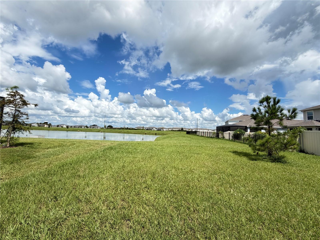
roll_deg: -2.1
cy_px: 120
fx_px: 129
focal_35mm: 14
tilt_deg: +4.6
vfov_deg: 85.7
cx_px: 160
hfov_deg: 102.1
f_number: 2.2
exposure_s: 1/770
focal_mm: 2.22
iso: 40
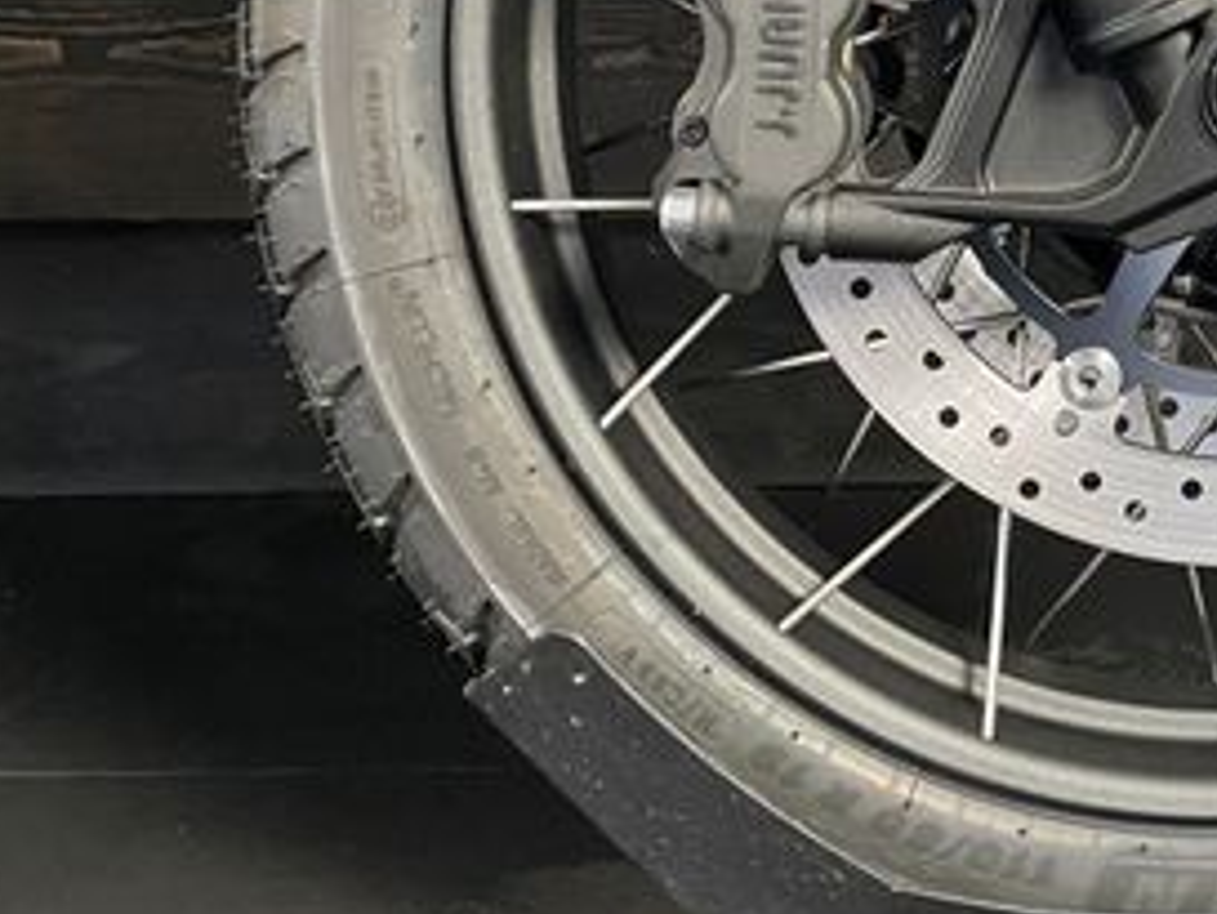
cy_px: 9
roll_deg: +0.1
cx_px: 1177
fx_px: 2146
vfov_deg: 23.1
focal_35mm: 61
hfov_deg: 29.8
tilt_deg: -4.1
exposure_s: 1/33
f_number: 1.6
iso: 400
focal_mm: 4.2
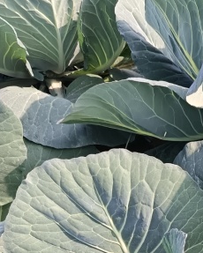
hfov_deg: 15.9
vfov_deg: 18.8
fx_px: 653
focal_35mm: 87
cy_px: 399
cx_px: 325
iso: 745
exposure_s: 1/900
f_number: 1.75
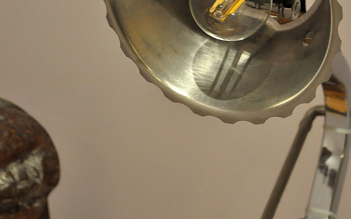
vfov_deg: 11.4
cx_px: 242
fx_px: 1091
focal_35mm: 114
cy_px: 28
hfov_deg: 18.2
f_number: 5.3
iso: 1600
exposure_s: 1/15
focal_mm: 40
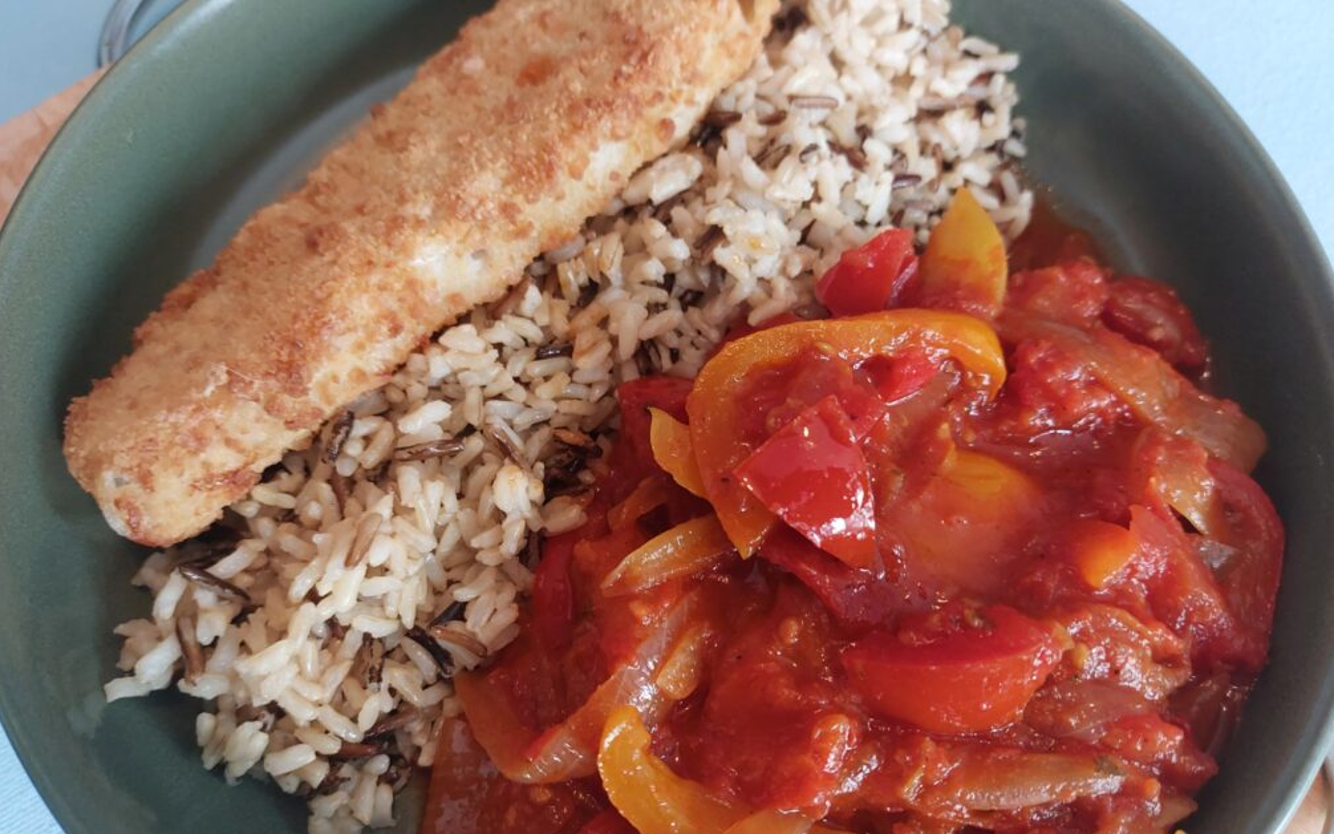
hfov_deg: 68.4
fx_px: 982
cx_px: 668
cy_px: 467
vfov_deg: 45.9
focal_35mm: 27
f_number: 1.8
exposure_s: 1/50
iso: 400
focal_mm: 5.23
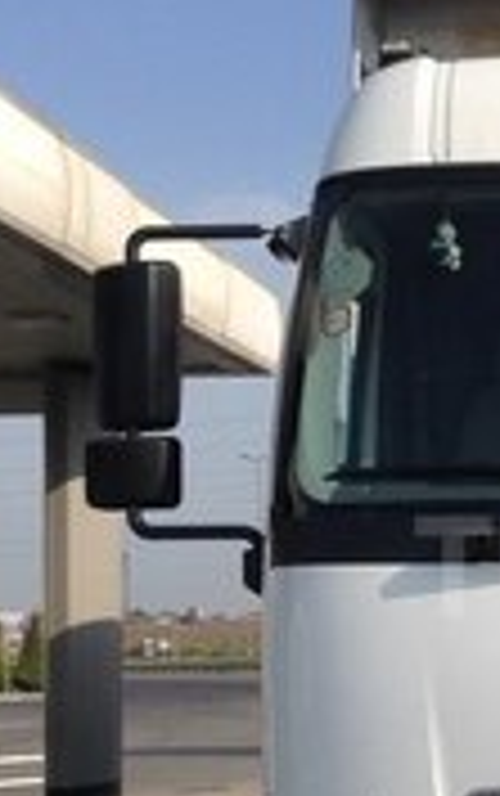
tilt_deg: +5.7
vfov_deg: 21.1
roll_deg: +1.3
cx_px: 761
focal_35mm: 98
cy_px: 567
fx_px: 2131
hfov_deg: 12.7
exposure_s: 1/1748
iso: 50
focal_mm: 4.12
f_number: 2.4
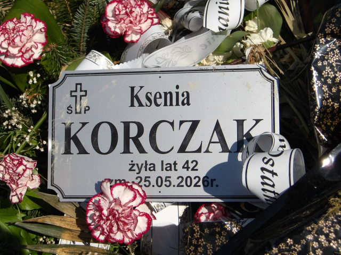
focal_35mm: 70
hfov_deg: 27.8
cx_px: 170
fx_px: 690
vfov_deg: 21.0
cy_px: 128
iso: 100
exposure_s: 1/98
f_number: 17.2
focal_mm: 12.5
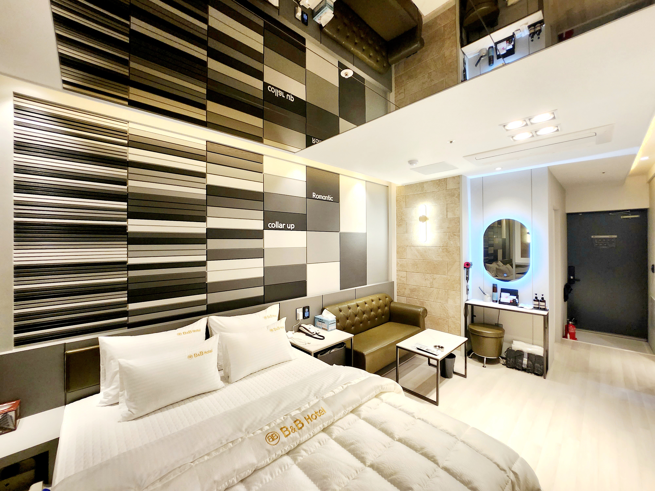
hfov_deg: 106.2
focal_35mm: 13
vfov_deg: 89.9
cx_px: 328
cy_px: 246
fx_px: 246
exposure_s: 1/60.2
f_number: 2.2
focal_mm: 1.7
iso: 160
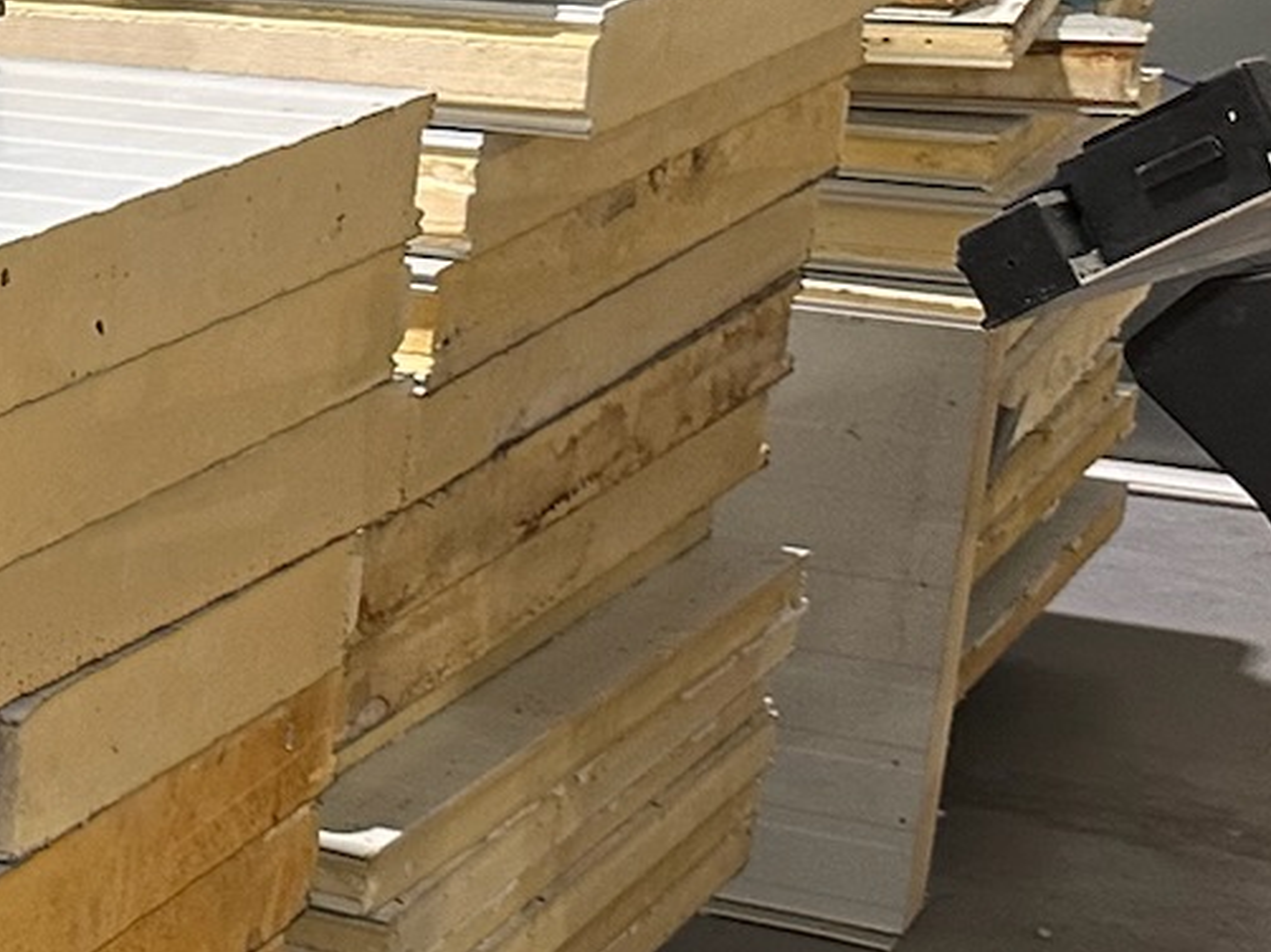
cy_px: 633
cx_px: -952
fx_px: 3597
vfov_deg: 15.1
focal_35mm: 98
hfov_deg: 16.9
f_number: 1.78
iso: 250
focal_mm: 6.86
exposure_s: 1/100
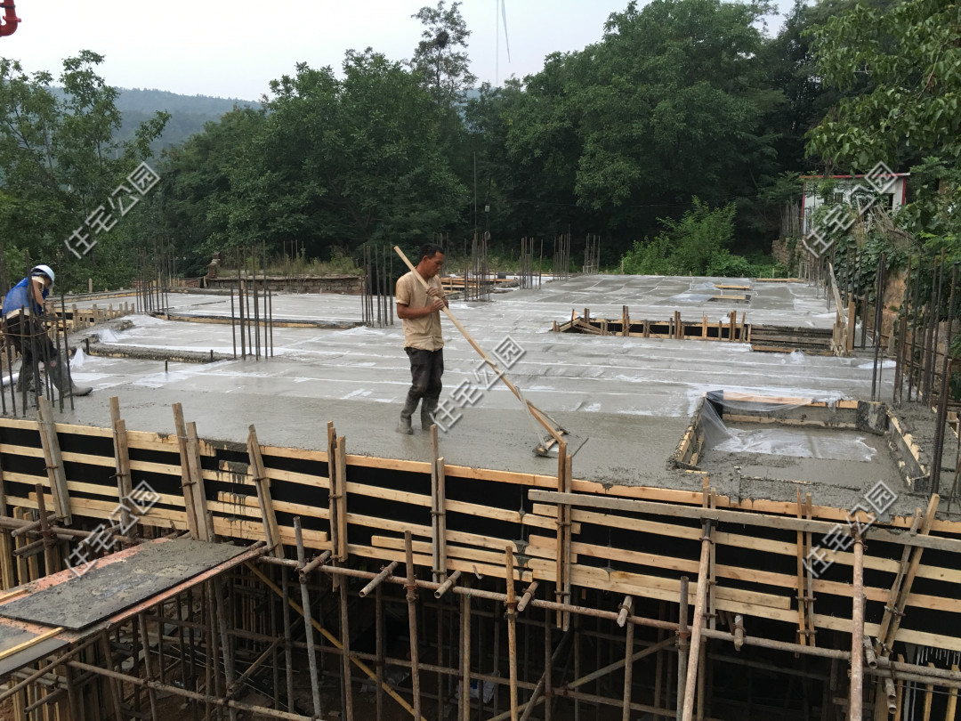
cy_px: 360
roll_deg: -1.4
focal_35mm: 29
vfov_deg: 48.2
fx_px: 805
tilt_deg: -8.9
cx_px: 480
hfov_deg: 61.7
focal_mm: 4.15
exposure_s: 1/17
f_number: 2.2
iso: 40
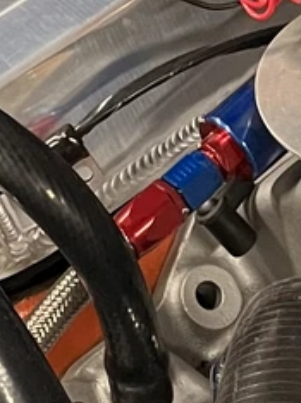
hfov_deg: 8.2
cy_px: 606
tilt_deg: -55.7
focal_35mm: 178
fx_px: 2067
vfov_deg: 10.7
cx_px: 365
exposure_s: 1/60
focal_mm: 5.1
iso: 400
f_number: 1.6
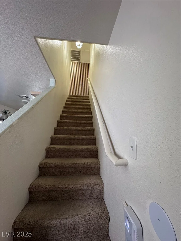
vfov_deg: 102.1
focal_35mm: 14
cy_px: 120
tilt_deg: +6.8
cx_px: 90
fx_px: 98
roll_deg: -1.1
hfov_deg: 85.7
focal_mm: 2.22
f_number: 2.2
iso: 640
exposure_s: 1/60
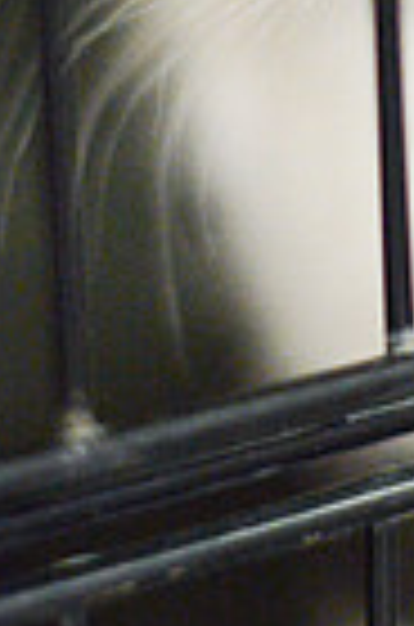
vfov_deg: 8.5
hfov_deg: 5.6
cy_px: -45
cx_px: 500
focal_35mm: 242
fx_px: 4195
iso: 5000
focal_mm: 50
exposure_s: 1/200
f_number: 1.8
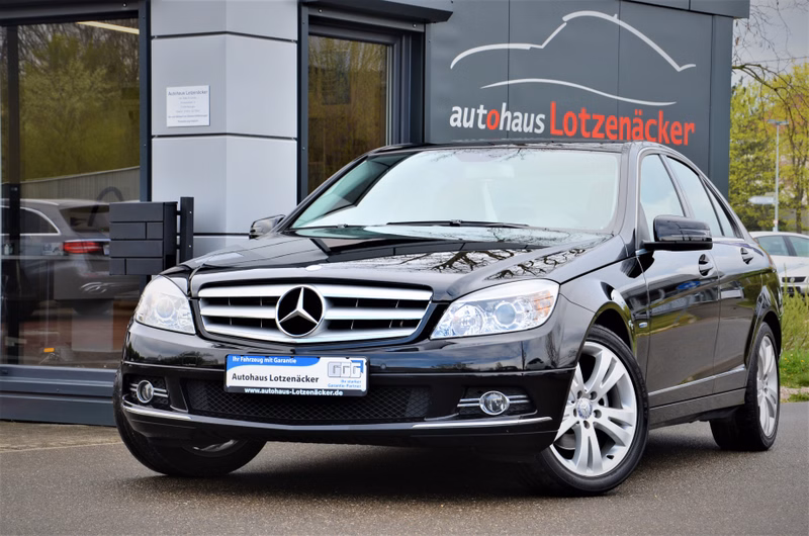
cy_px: 268
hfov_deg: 22.0
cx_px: 404
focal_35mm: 93
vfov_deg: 14.6
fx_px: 2086
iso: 200
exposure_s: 1/60
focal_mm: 62
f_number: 10
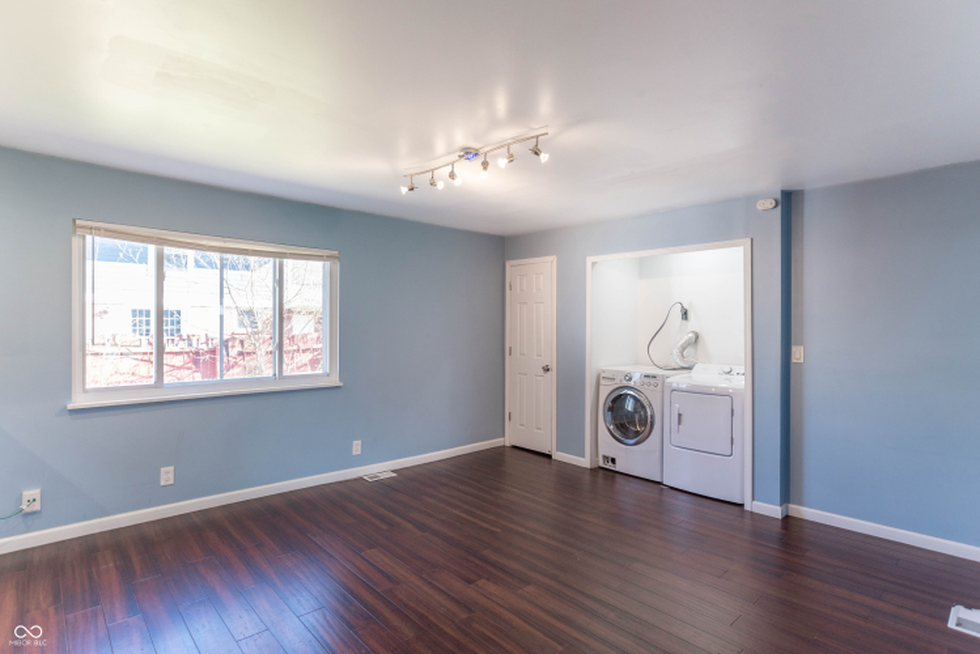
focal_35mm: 18
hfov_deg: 90.0
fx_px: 490
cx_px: 490
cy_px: 327
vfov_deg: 67.4
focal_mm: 18
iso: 500
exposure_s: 1/50
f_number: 5.6
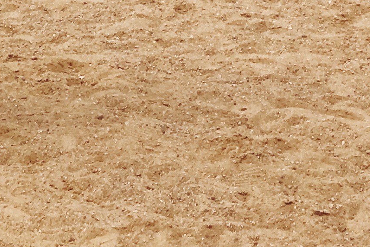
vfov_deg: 7.8
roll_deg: +0.3
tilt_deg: +3.1
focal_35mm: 142
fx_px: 1460
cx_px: 102
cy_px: -597
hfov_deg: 14.4
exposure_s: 1/1709
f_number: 2.2
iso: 25
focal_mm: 4.15
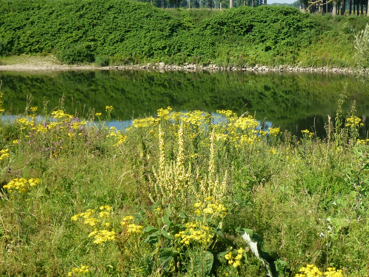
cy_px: 164
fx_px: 661
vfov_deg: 23.6
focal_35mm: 62
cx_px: 228
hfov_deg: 31.1
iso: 100
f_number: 4
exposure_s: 1/500
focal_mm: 8
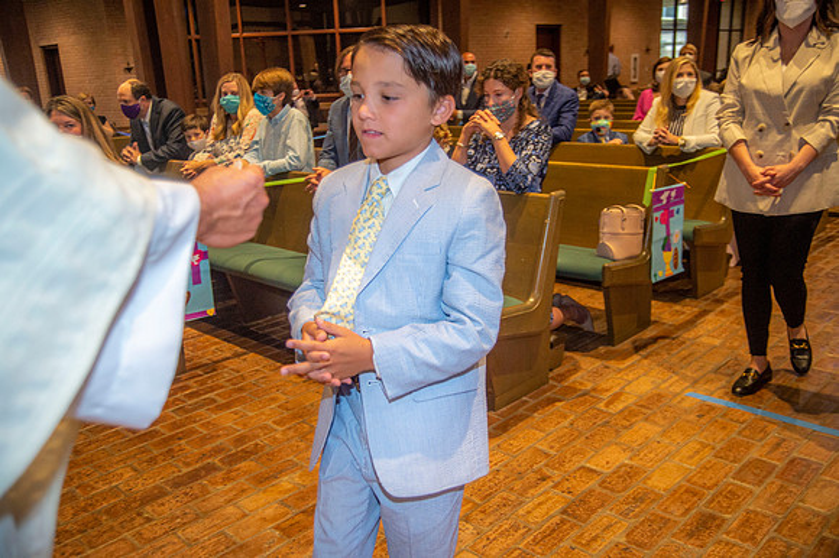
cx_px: 420
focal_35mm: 34
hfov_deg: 55.8
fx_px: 792
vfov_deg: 38.8
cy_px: 279
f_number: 4.5
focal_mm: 34
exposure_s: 1/125
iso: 1600
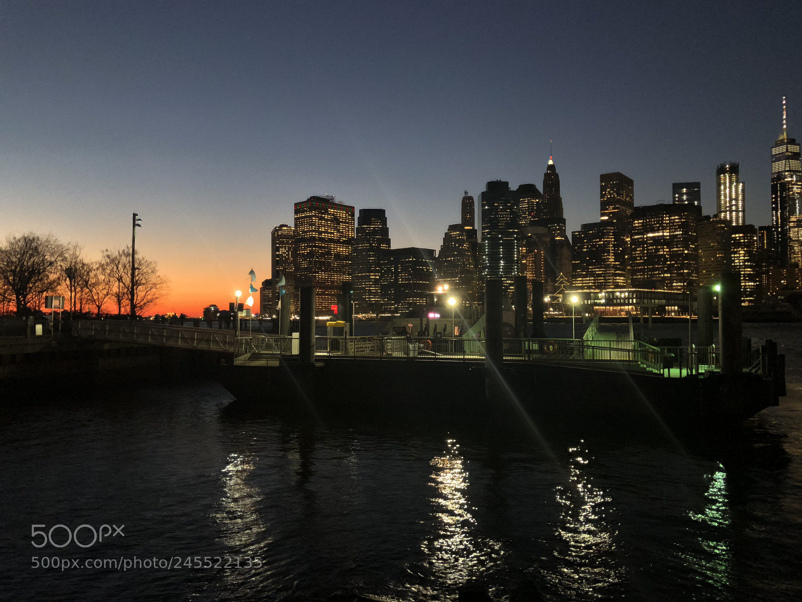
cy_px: 301
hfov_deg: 63.4
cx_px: 401
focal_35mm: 28
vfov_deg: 49.7
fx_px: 649
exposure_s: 1/24
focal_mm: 3.99
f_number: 1.8
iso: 640
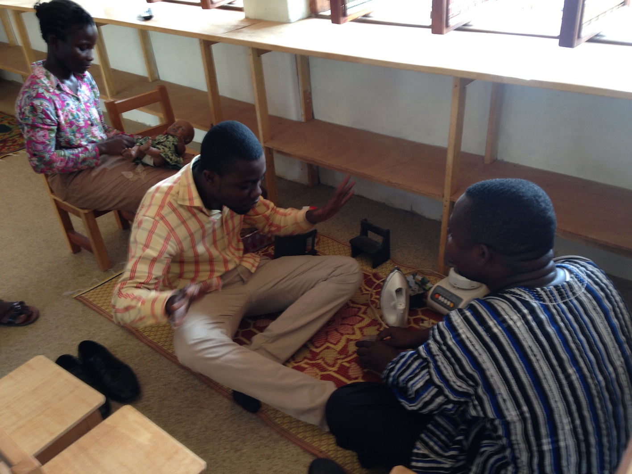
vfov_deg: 43.0
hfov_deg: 55.3
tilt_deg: -33.6
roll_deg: +6.7
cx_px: 316
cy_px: 237
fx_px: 603
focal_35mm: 33
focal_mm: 4.12
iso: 50
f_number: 2.4
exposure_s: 1/20
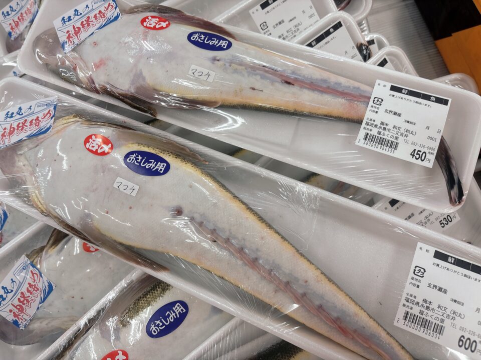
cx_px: 240
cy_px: 180
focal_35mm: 26
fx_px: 361
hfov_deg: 67.3
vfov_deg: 53.1
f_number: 1.6
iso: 80
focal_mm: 5.96
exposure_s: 1/120
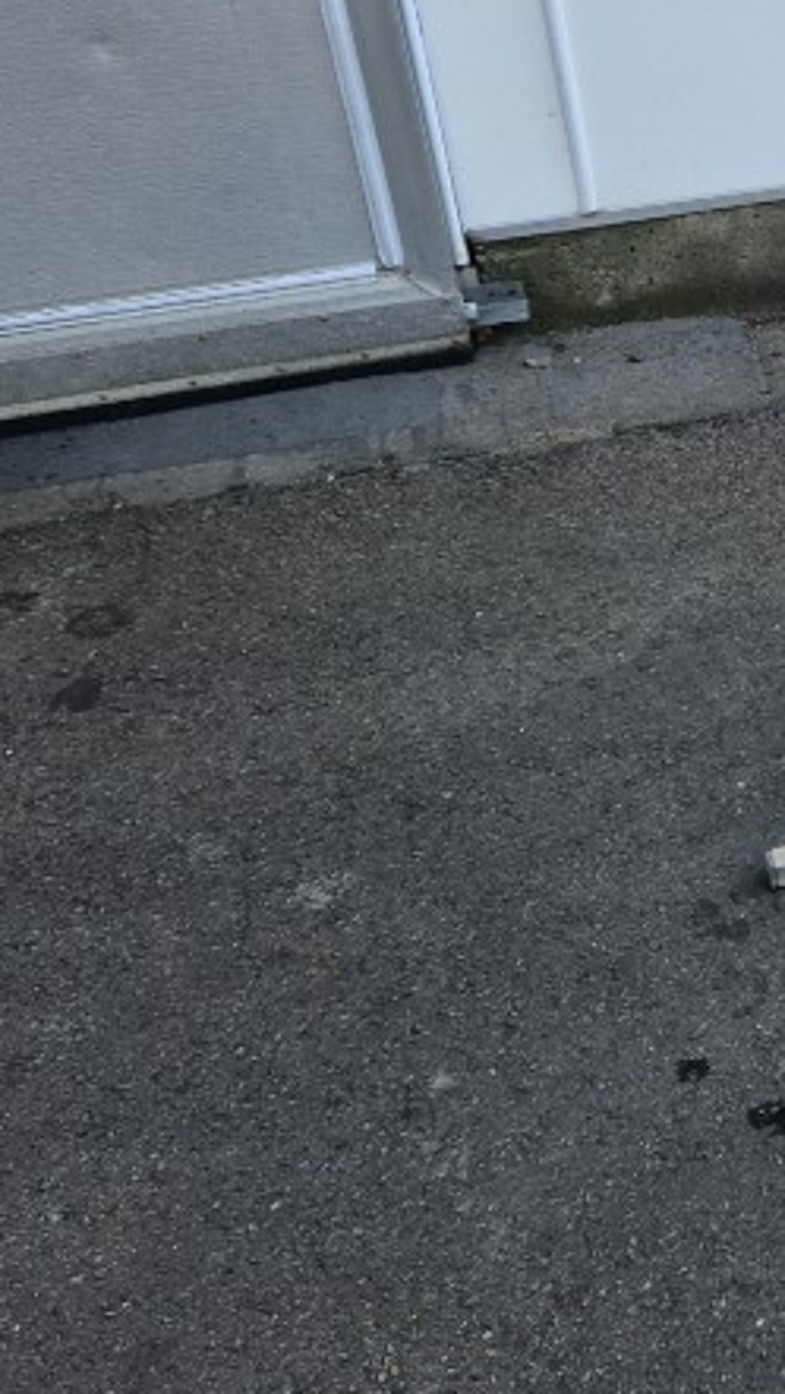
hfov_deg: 18.0
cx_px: 1252
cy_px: 315
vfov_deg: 35.1
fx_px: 2144
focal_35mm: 58
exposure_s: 1/414
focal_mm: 5.4
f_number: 1.8
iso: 50
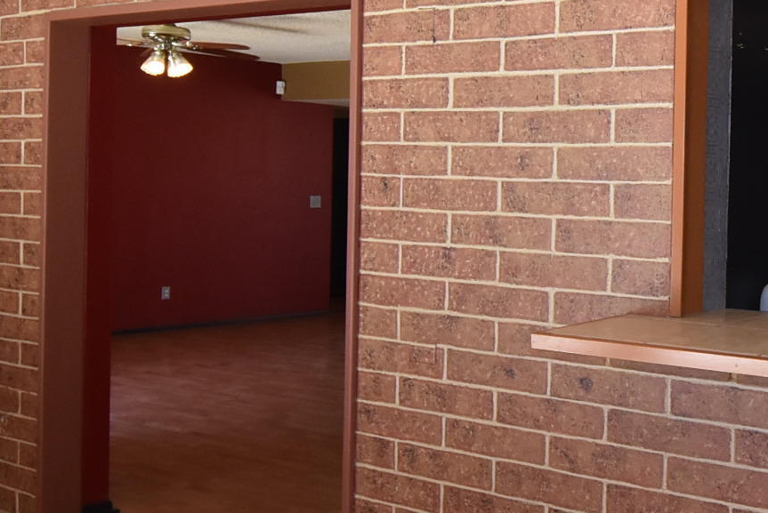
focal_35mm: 52
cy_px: 186
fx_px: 1110
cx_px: 727
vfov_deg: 25.9
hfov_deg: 35.3
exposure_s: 1/100
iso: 800
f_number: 5
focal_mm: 10
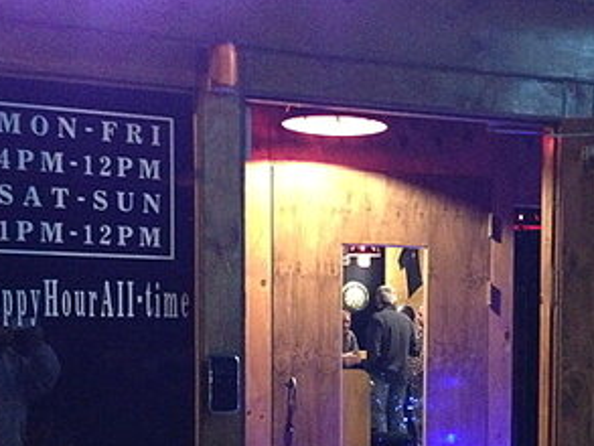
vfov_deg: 22.9
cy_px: 377
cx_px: 407
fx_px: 1082
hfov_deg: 30.4
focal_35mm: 63
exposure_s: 1/15
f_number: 2.4
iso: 800
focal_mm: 4.13
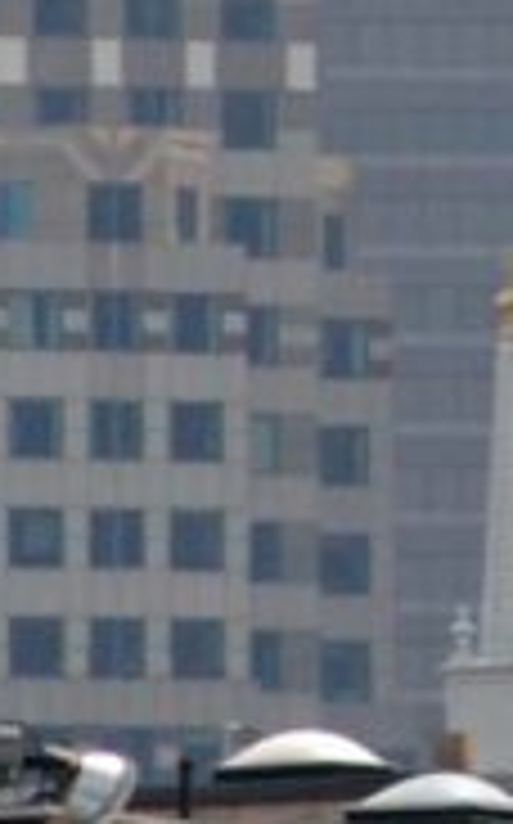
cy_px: -324
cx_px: 1082
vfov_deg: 1.2
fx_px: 38410
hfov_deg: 0.8
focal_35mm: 1713
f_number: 11
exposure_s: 1/200
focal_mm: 200
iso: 400
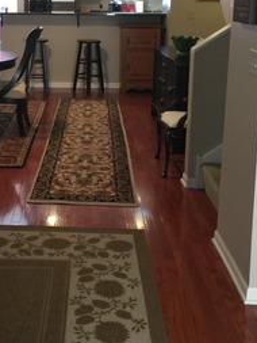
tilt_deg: -8.7
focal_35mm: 55
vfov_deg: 34.3
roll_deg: -0.5
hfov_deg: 26.2
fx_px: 544
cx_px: 60
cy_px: 94
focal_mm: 4.15
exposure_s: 1/15
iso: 50
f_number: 2.2
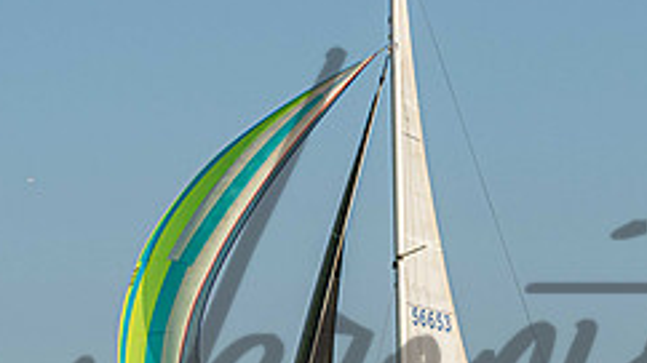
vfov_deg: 3.4
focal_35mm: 354
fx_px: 6072
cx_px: 430
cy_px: 482
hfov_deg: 6.1
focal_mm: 105
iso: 400
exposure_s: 1/1250
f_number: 8
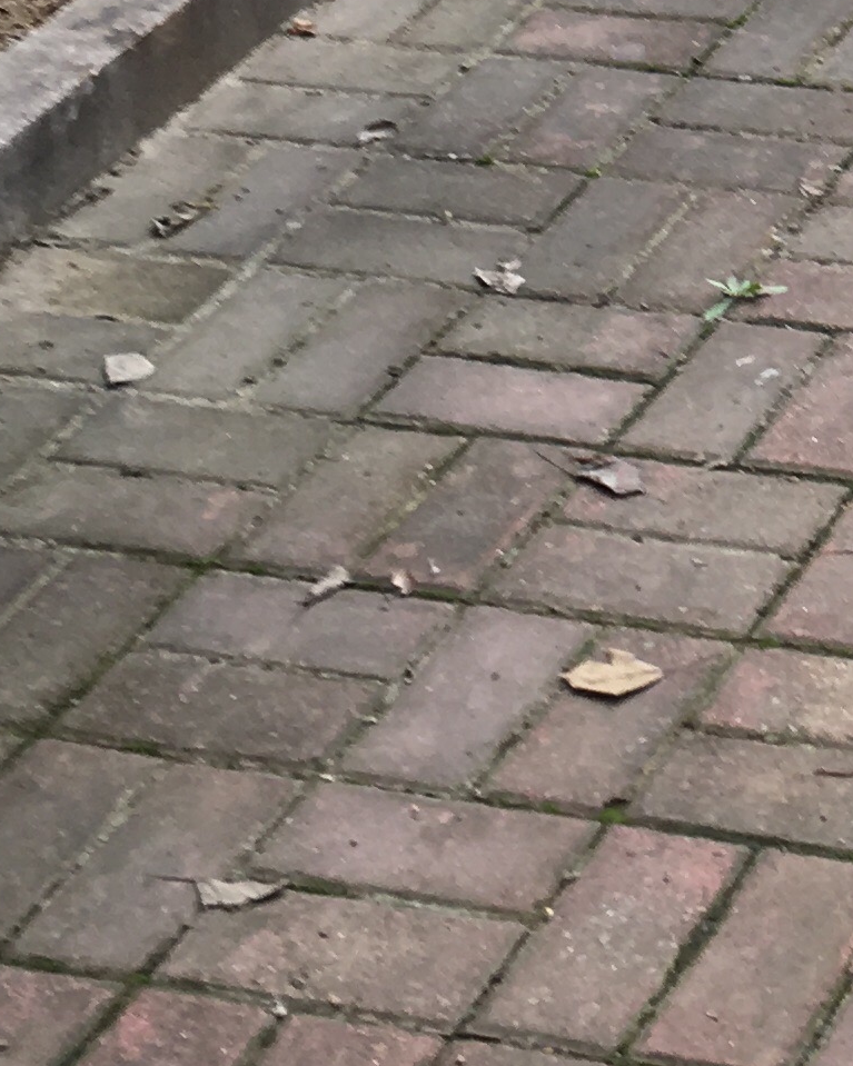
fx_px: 3756
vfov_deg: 15.1
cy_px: -479
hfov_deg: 12.3
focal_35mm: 119
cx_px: 1293
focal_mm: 4.15
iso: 25
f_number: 2.2
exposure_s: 1/120
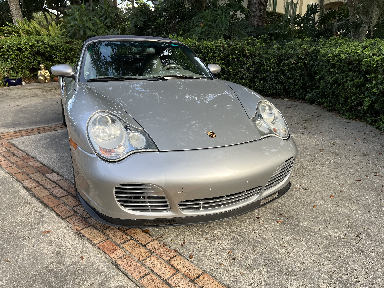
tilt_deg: -18.4
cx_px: 192
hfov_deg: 67.3
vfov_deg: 53.1
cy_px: 144
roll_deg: +1.1
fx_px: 288
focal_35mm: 26
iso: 50
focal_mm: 5.1
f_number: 1.6
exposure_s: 1/513
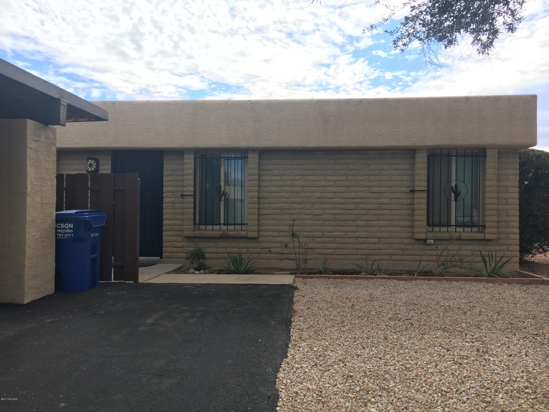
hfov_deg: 61.7
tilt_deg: +0.8
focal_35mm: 29
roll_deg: -0.6
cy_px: 206
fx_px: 460
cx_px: 274
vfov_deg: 48.2
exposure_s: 1/864
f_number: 2.2
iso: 25
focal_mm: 4.15
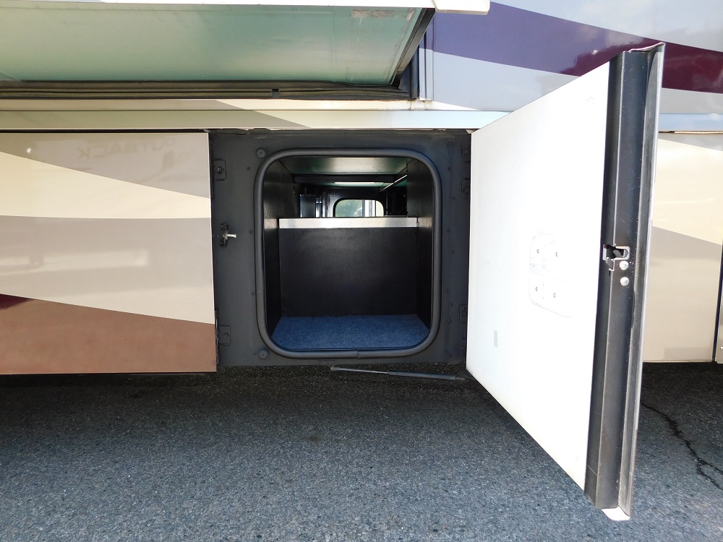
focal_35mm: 23
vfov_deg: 58.9
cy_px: 271
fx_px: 480
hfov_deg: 73.9
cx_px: 362
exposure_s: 1/200
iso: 125
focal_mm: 4
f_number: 3
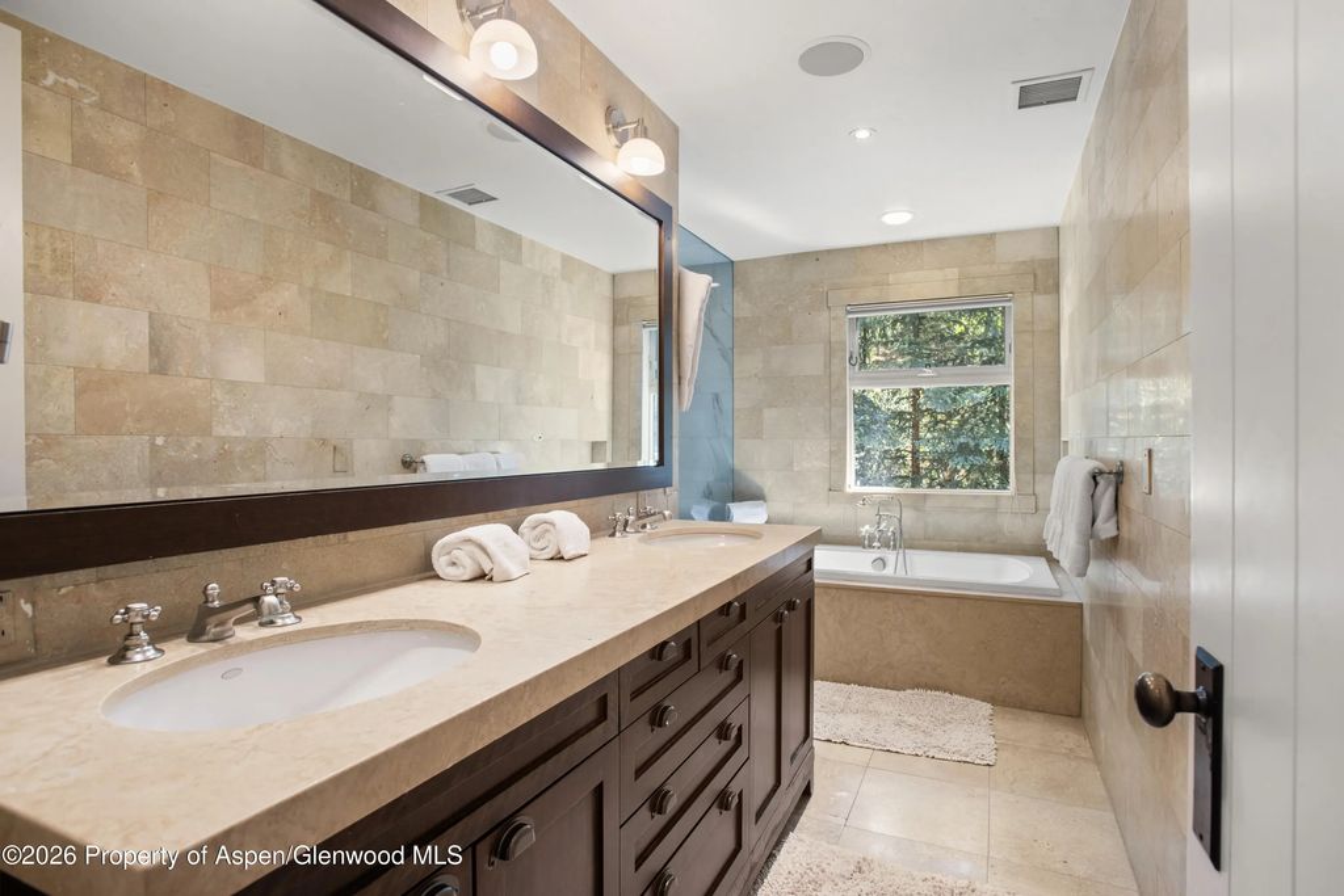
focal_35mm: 19
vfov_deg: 64.6
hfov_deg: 86.9
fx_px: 709
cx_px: 672
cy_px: 448
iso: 400
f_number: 7.1
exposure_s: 1/4
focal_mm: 19
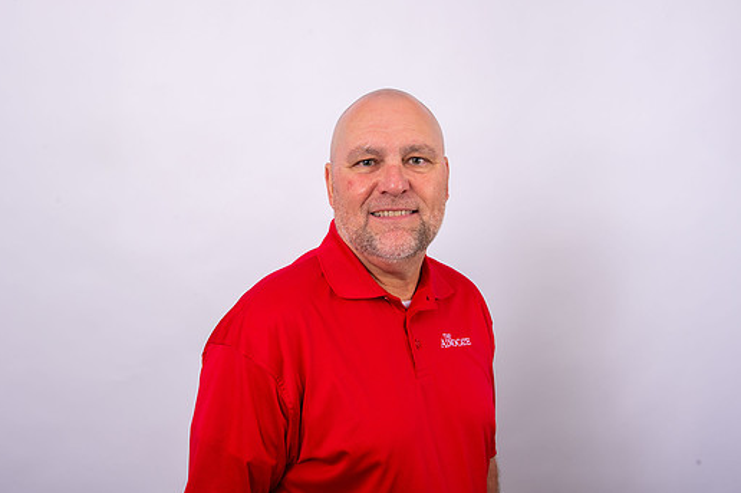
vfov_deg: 36.8
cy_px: 249
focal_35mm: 36
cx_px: 337
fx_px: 740
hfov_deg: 53.1
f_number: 9
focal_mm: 32
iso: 100
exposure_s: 1/250
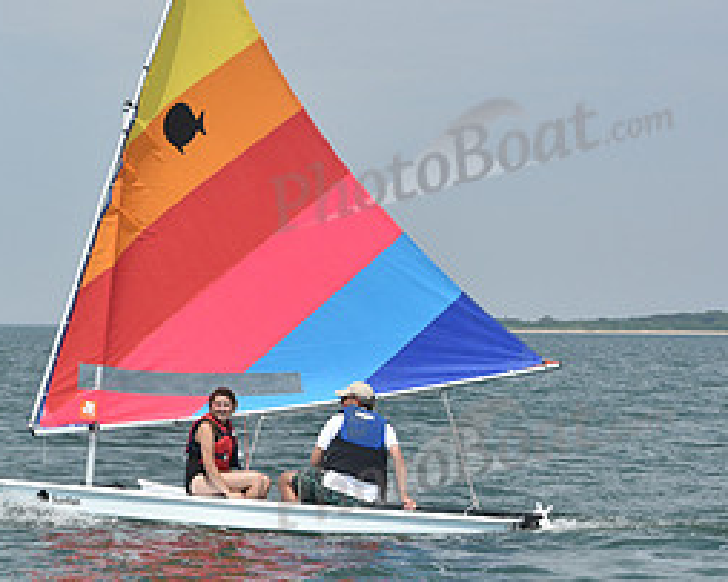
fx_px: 3231
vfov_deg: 10.3
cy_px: 348
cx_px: 123
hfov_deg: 12.8
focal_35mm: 150
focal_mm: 70
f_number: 9
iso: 250
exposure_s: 1/1000
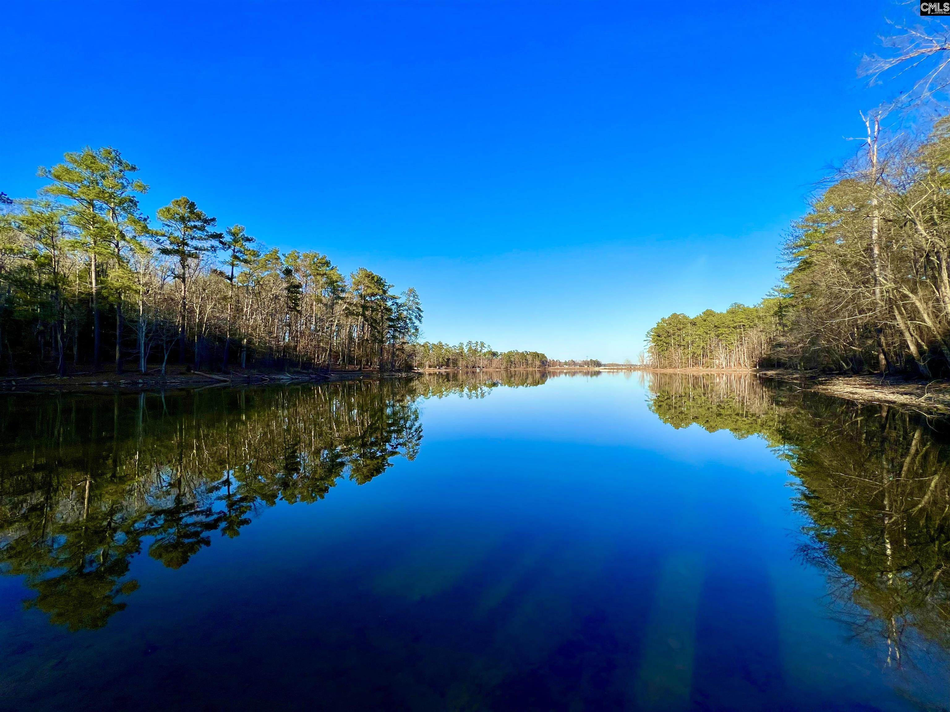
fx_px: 357
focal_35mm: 13
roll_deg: +0.5
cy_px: 356
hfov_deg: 106.2
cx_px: 475
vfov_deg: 89.9
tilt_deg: +1.4
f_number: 1.8
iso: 32
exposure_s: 1/1340
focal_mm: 1.57
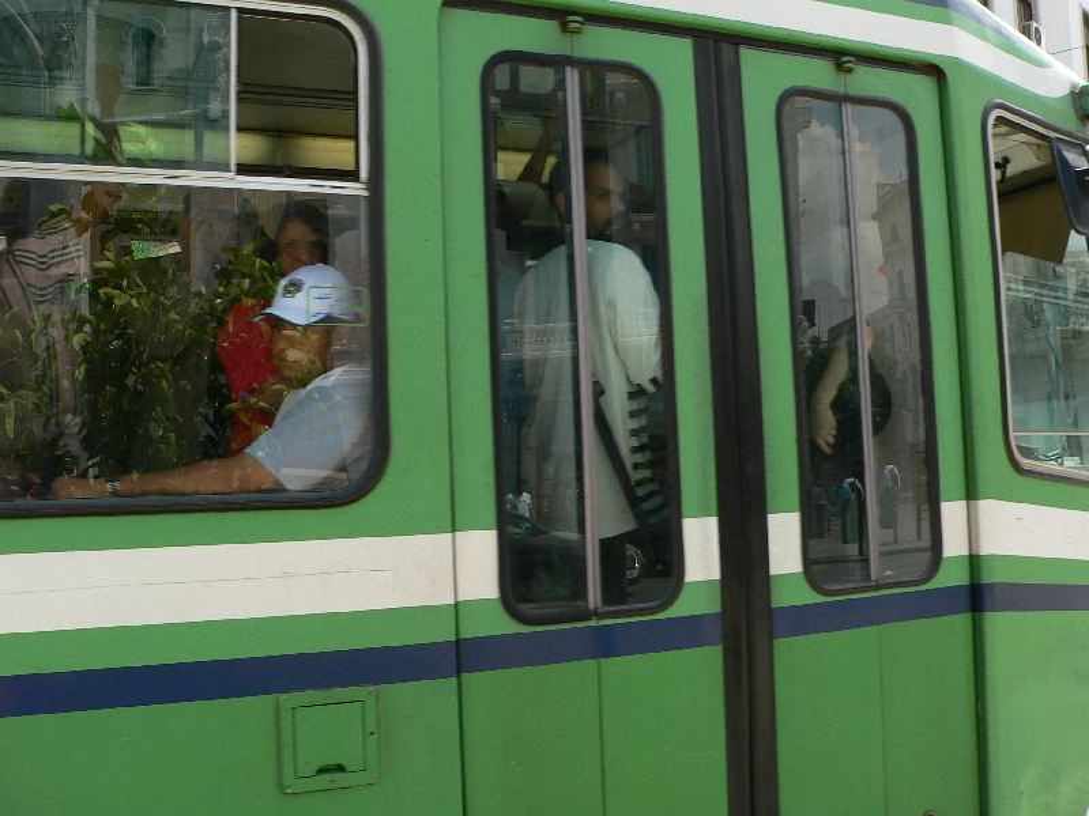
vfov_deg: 39.7
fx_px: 1133
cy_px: 408
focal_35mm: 36
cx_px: 544
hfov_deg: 51.4
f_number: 4
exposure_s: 1/320
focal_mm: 6
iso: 80
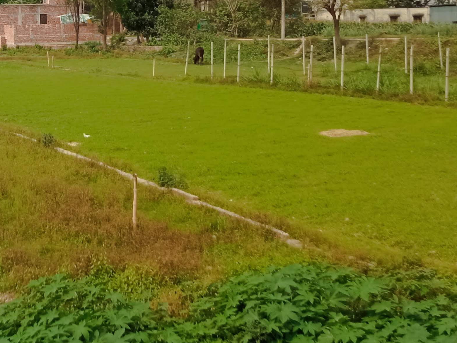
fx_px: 951
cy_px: 37
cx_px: 41
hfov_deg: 26.1
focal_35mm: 72
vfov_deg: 20.1
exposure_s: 1/1285
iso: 113
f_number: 2.2
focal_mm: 3.79
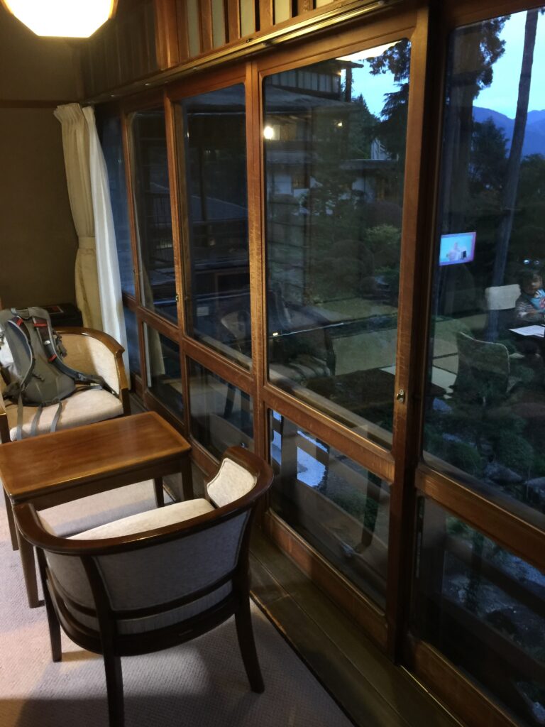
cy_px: 364
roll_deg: +0.5
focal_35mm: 29
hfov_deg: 48.2
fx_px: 609
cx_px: 272
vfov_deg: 61.7
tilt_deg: -18.1
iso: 80
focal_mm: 4.15
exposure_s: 1/4
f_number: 2.2
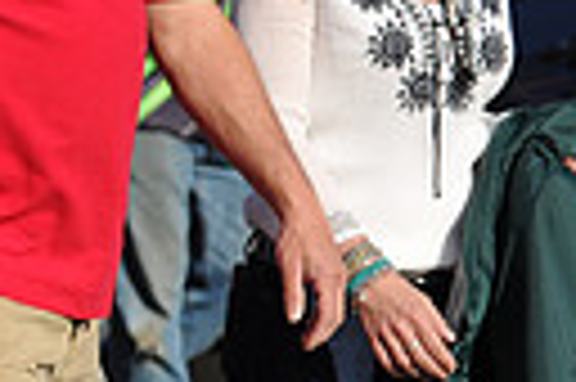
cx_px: -720
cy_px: 108
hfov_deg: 7.0
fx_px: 4490
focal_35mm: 281
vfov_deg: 4.9
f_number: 2.8
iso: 400
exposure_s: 1/6400
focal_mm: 62
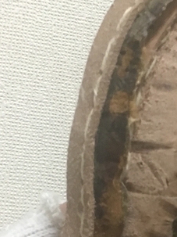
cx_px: 197
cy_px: 175
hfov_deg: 14.7
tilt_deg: +2.9
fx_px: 669
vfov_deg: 19.9
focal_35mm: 98
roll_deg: -4.6
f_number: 2.2
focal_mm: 4.15
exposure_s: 1/30
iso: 200
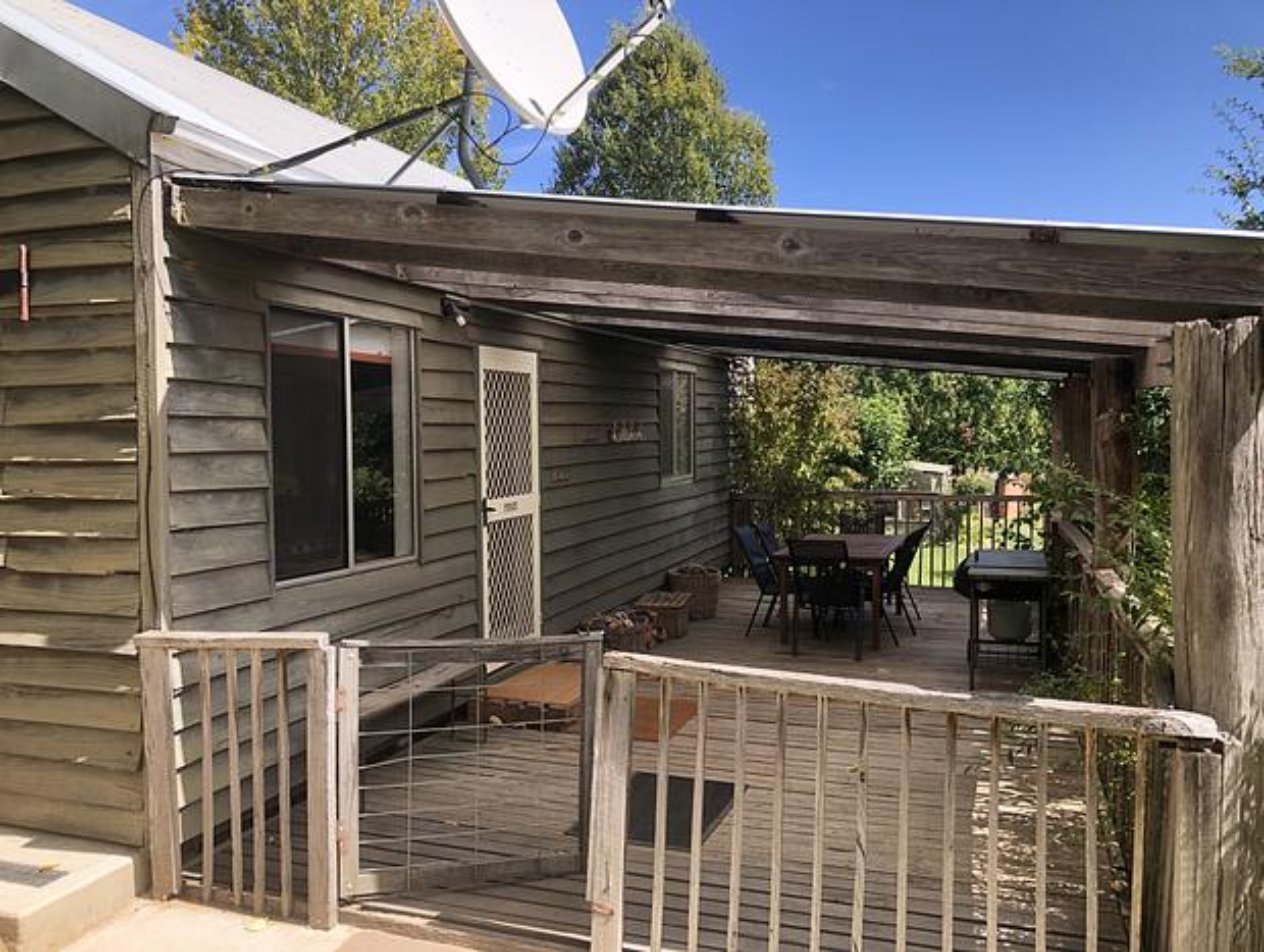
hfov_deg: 63.4
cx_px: 632
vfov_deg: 49.9
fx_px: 1024
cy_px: 476
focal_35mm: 28
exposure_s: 1/510
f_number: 1.8
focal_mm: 3.99
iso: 20
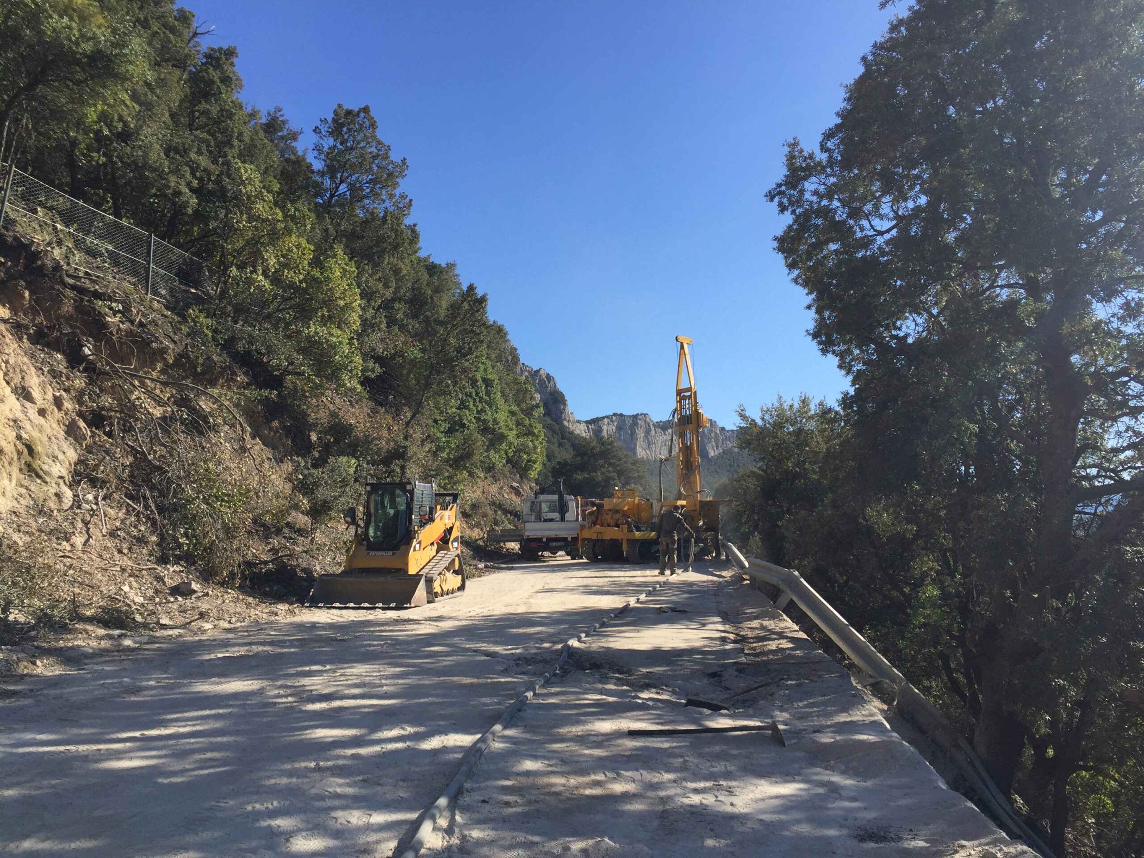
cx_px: 572
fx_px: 958
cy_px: 429
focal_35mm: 29
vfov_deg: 48.2
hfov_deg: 61.7
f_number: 2.2
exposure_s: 1/1980
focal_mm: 4.15
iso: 32
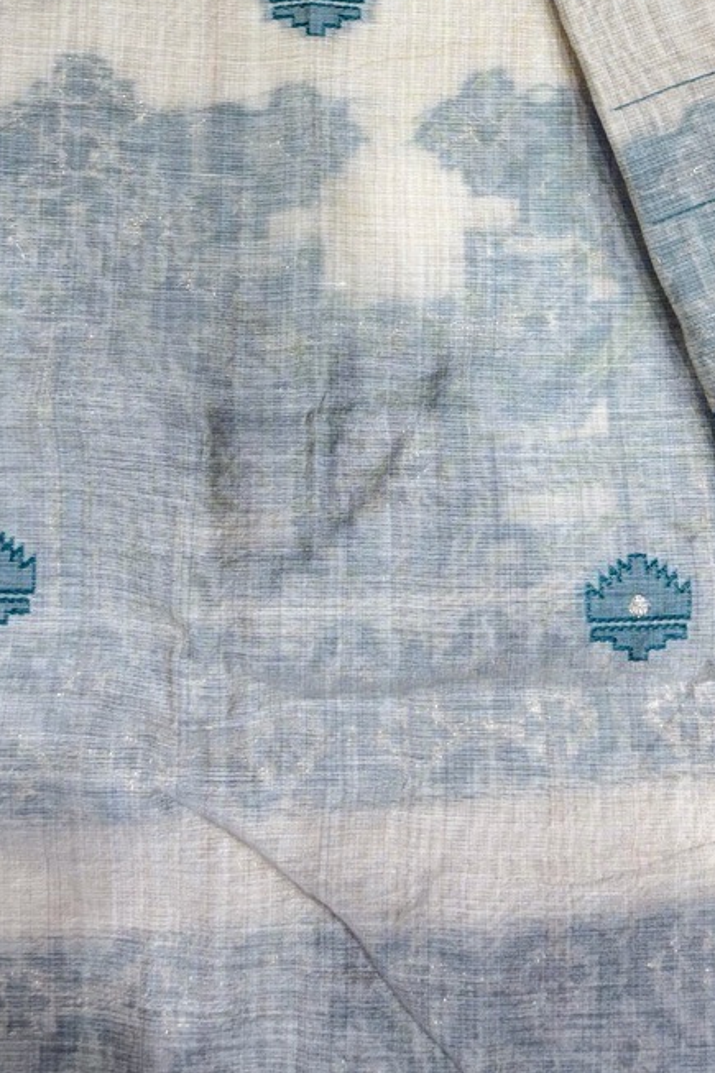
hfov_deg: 25.4
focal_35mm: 53
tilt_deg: -78.2
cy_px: 81
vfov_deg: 35.1
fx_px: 1580
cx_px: 460
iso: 32
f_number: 1.6
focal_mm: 5.96
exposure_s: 1/100
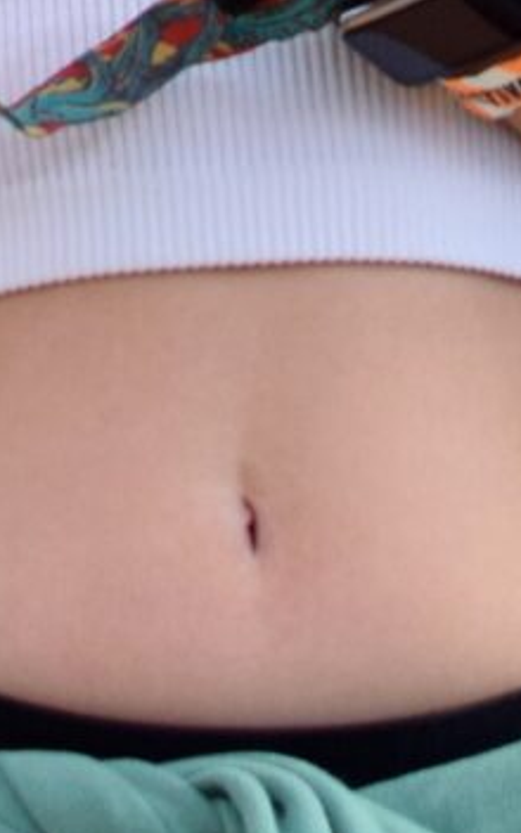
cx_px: 218
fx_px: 7454
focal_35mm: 328
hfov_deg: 4.0
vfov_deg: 6.0
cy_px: -1500
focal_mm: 35
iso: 400
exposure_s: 1/1250
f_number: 5.6
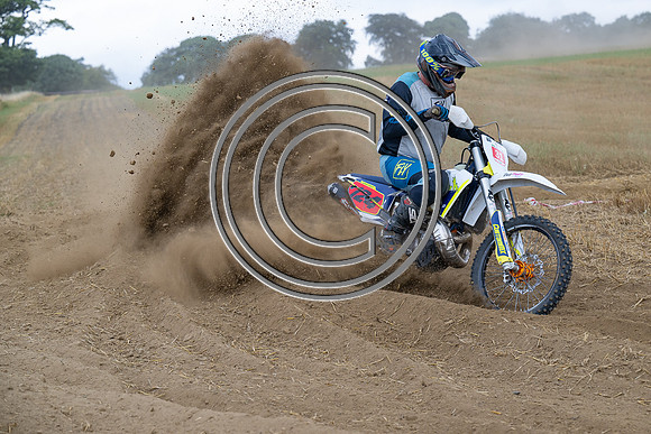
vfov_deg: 15.5
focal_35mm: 88
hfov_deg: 23.1
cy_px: 217
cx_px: 326
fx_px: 1592
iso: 800
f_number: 4.5
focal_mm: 88
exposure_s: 1/1600
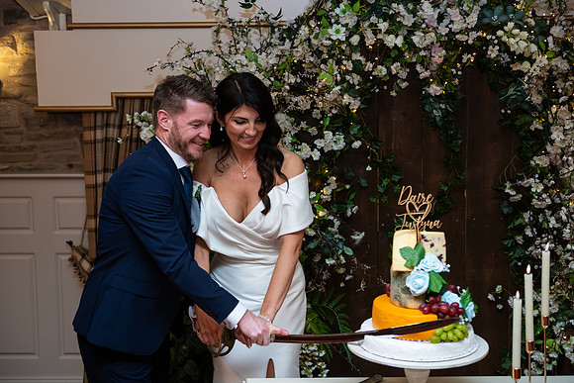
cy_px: 192
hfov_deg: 39.6
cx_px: 287
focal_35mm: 50
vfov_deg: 27.0
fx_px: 797
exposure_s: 1/160
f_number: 3.5
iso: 800
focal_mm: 50
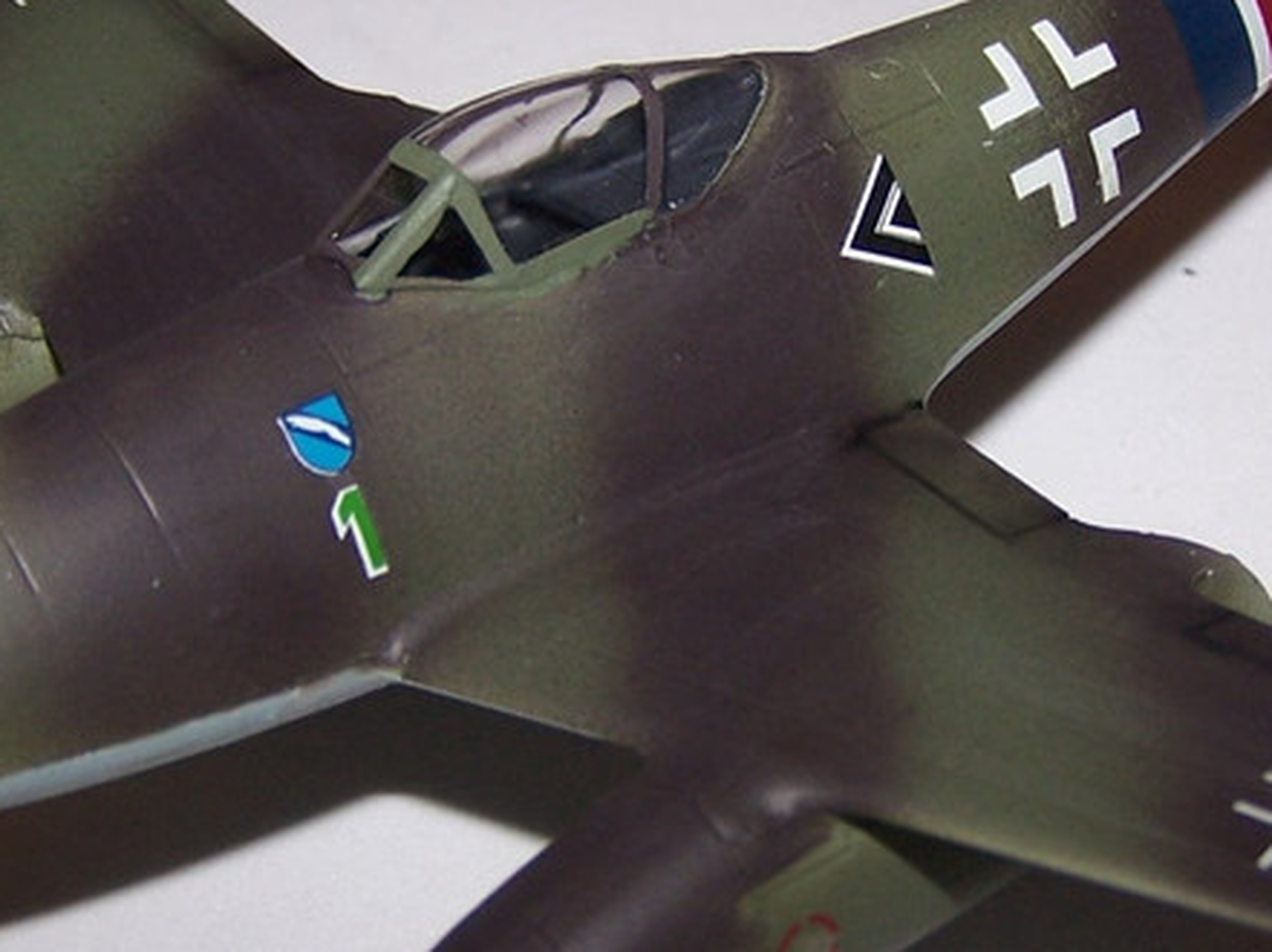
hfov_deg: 21.3
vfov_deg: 16.0
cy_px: 548
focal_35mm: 92
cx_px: 763
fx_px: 3378
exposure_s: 1/60
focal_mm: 6.3
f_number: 2.8
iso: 80
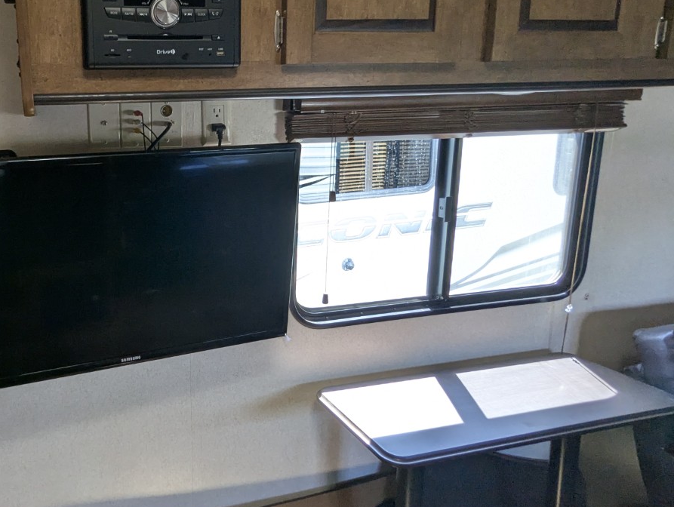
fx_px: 487
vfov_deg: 54.5
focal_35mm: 25
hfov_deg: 64.2
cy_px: 201
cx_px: 150
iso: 122
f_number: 2.2
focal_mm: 2.35
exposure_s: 1/116
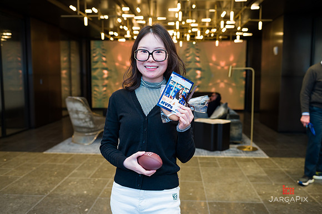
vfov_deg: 41.1
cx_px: 161
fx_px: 286
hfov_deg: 58.7
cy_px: 107
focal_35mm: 32
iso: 800
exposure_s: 1/200
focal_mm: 32
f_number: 4
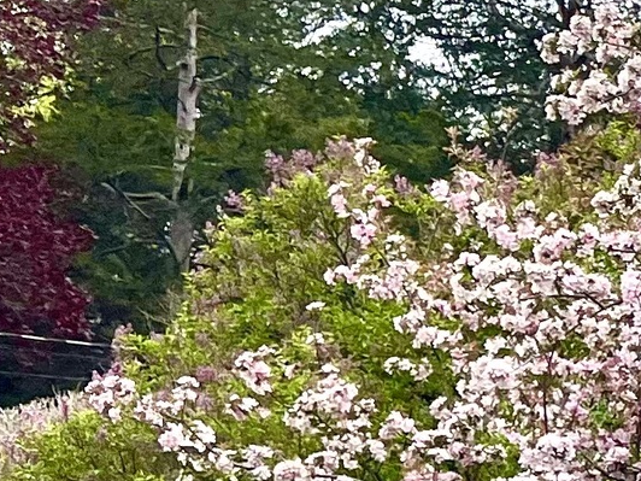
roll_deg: -1.5
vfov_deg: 9.9
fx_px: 2778
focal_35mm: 150
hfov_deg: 11.1
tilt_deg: +10.8
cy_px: 276
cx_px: 1539
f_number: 1.5
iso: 50
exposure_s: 1/2632
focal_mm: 5.7
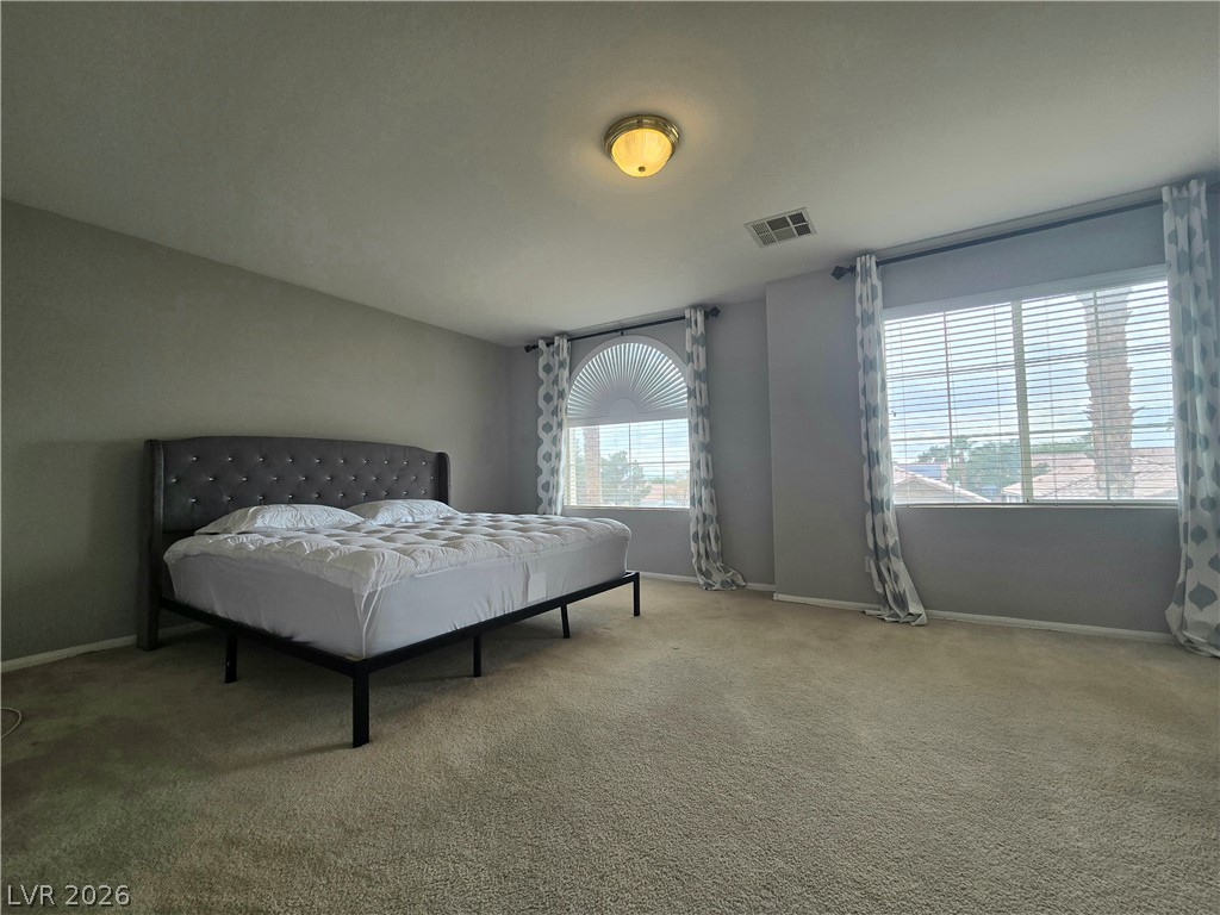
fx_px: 458
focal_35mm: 13
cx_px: 610
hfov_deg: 106.2
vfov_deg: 89.9
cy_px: 458
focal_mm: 2.2
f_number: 2.2
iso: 50
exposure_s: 1/156
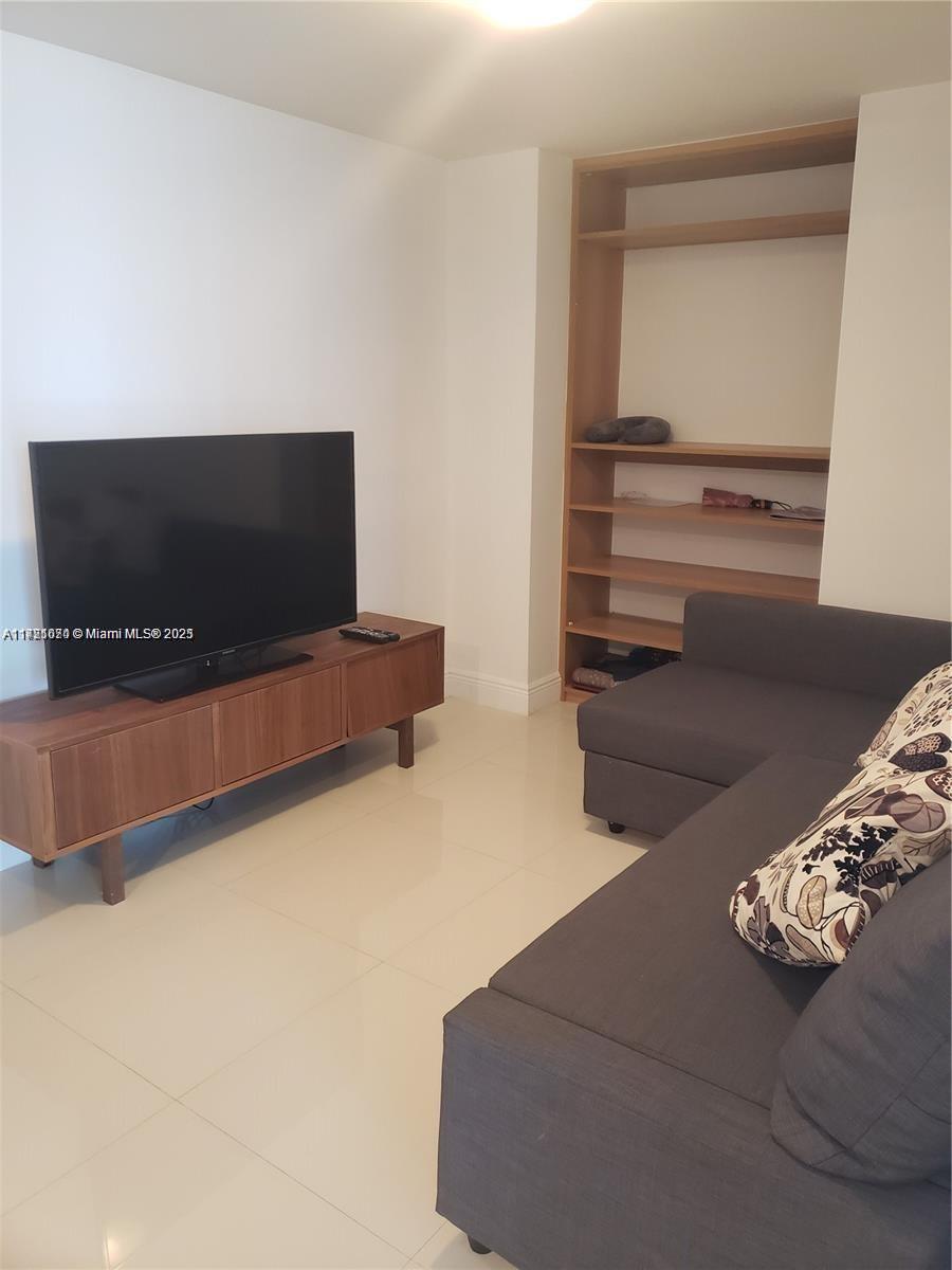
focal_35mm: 26
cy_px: 635
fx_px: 953
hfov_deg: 53.1
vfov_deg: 67.3
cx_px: 476
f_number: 1.5
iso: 320
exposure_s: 1/60
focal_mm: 4.3
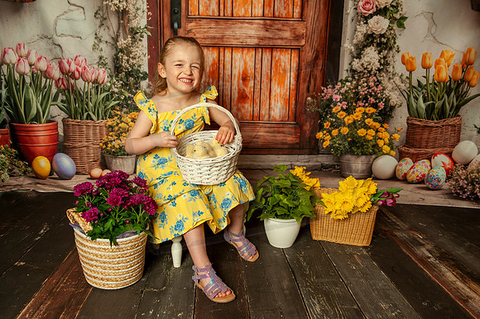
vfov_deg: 46.4
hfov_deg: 65.5
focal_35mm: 28
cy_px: 160
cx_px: 240
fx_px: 373
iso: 100
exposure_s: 1/125
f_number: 5
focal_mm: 28
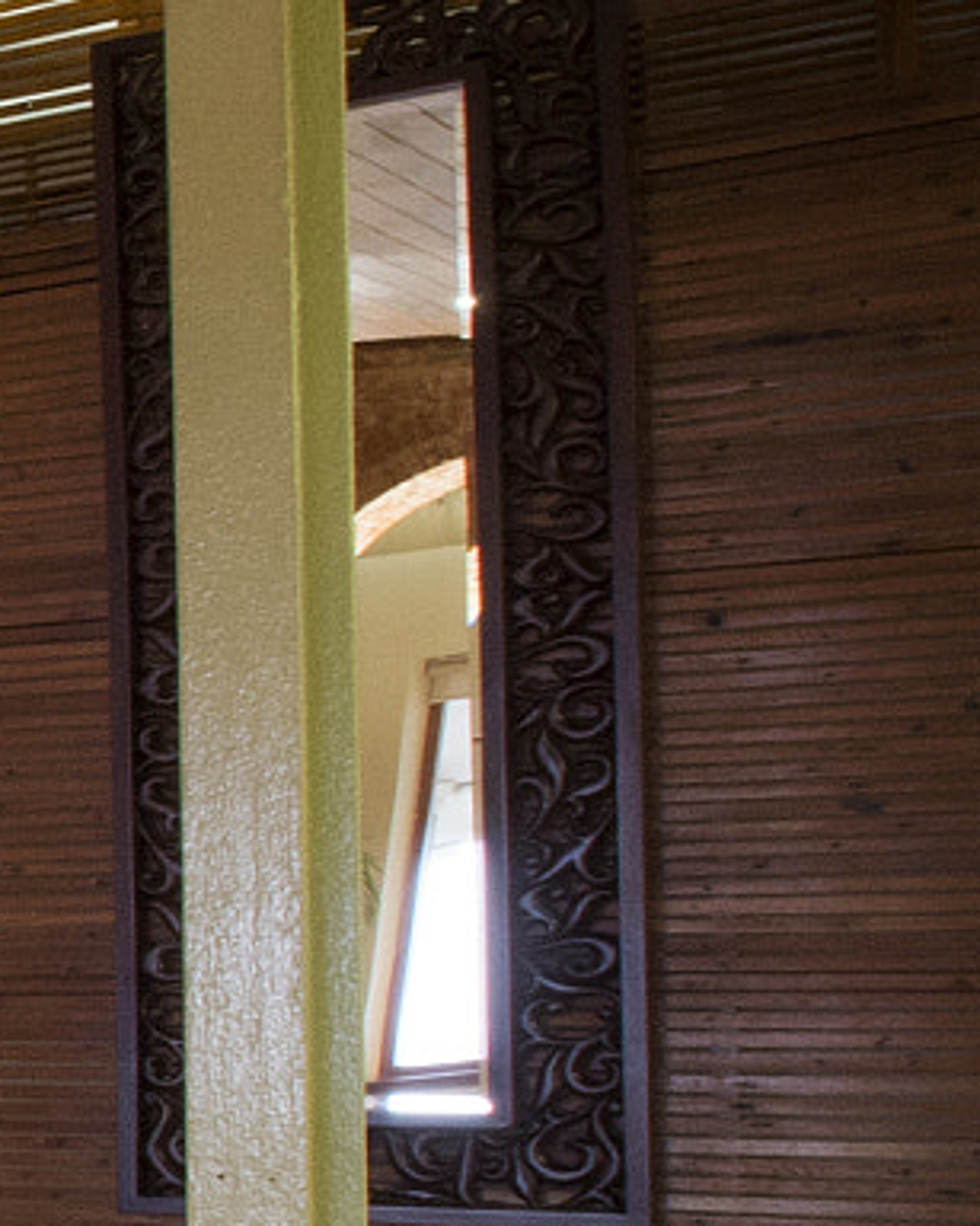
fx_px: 2902
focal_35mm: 80
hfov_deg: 10.4
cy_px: 896
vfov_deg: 23.6
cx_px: -2215
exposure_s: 5
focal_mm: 16
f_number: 22
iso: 800
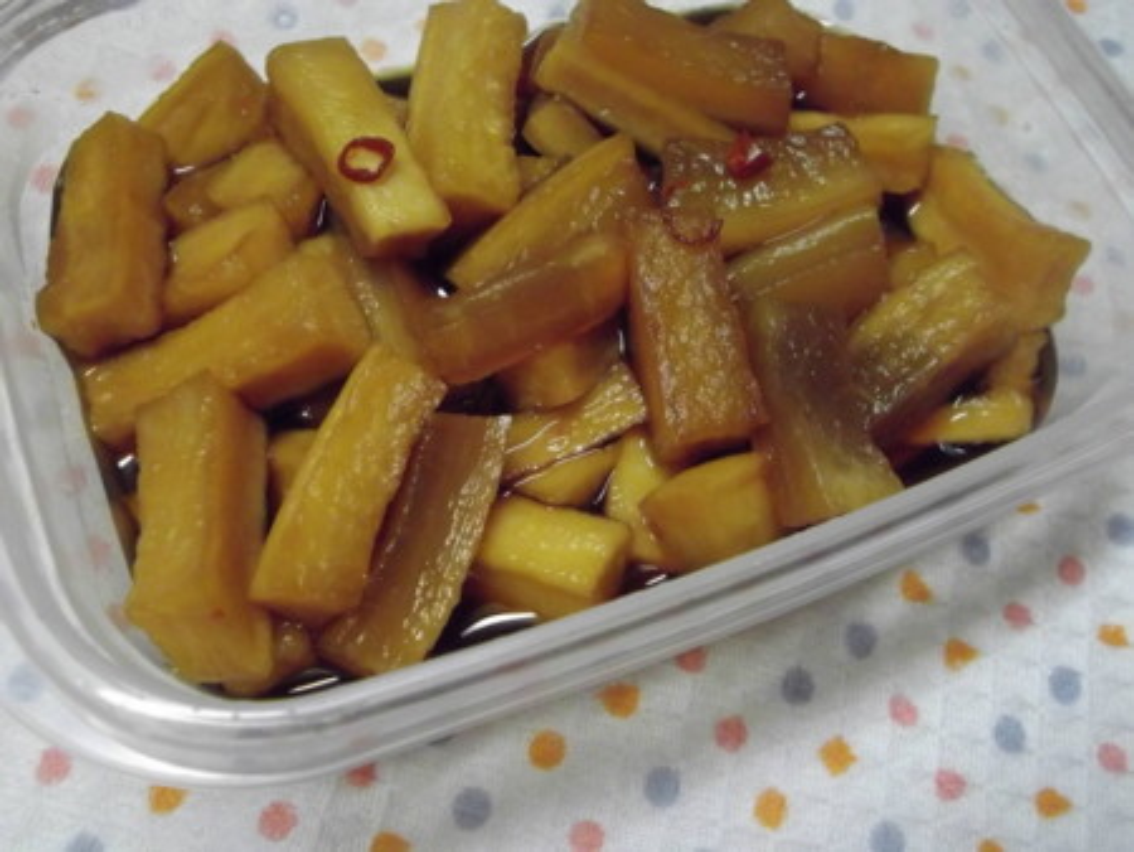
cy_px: 426
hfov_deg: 56.8
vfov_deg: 44.2
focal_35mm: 32
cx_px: 567
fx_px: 1049
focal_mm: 5.8
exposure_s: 1/30
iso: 800
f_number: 3.5
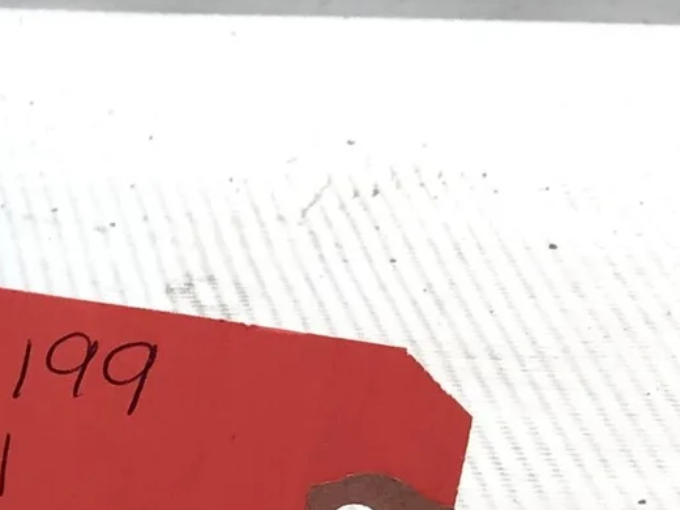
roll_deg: -1.5
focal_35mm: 119
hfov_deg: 15.0
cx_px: -415
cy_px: 501
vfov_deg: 12.3
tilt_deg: -32.2
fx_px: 2338
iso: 25
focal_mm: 3.3
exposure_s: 1/120
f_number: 2.4
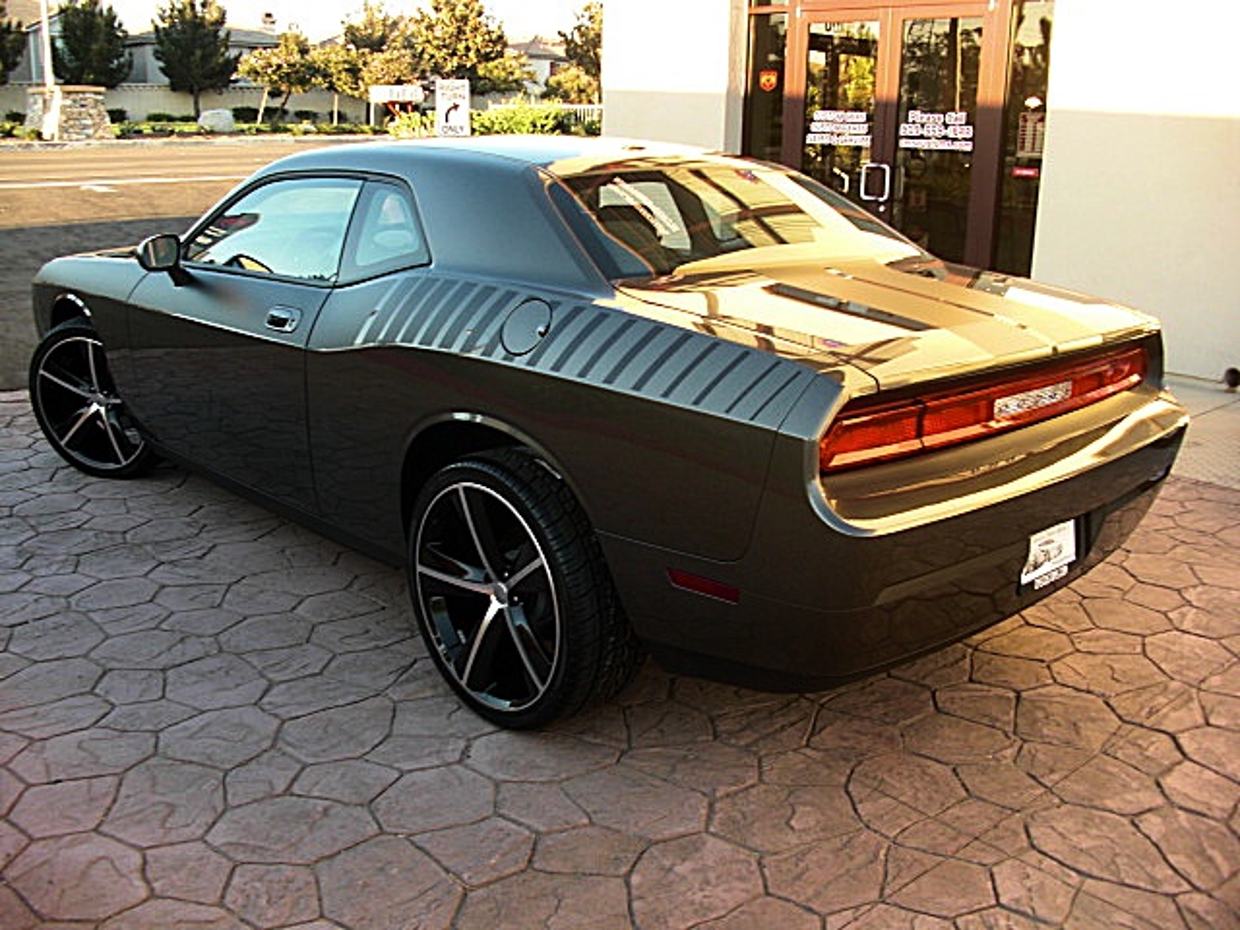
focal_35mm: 36
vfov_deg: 39.7
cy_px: 465
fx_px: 1290
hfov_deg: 51.4
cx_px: 620
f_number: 2.8
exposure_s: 1/125
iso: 100
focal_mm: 6.3
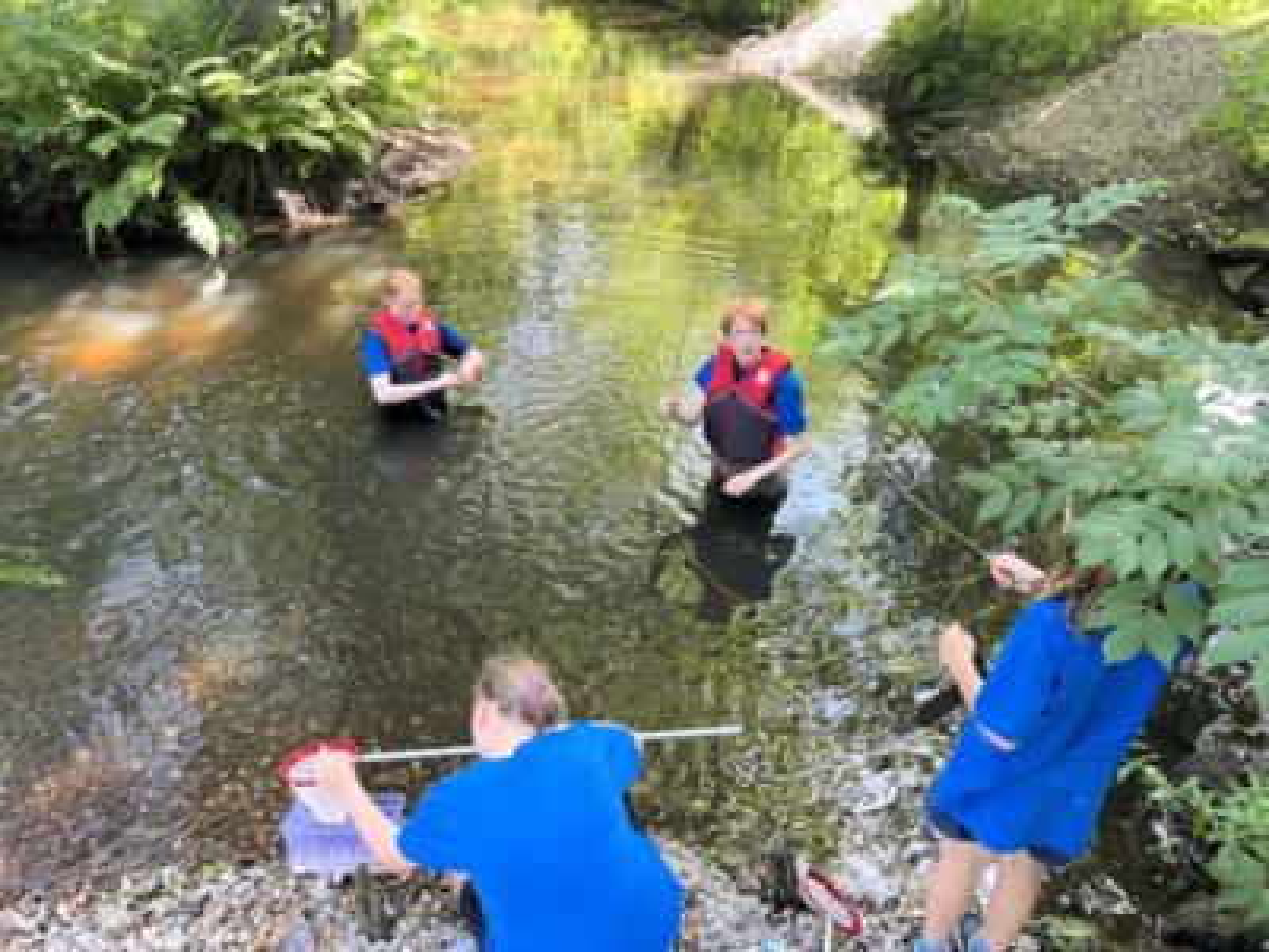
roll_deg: -1.2
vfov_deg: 53.1
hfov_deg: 67.3
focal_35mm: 26
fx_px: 953
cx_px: 634
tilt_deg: -33.2
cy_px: 476
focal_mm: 5.7
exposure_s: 1/121
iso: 80
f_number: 1.5
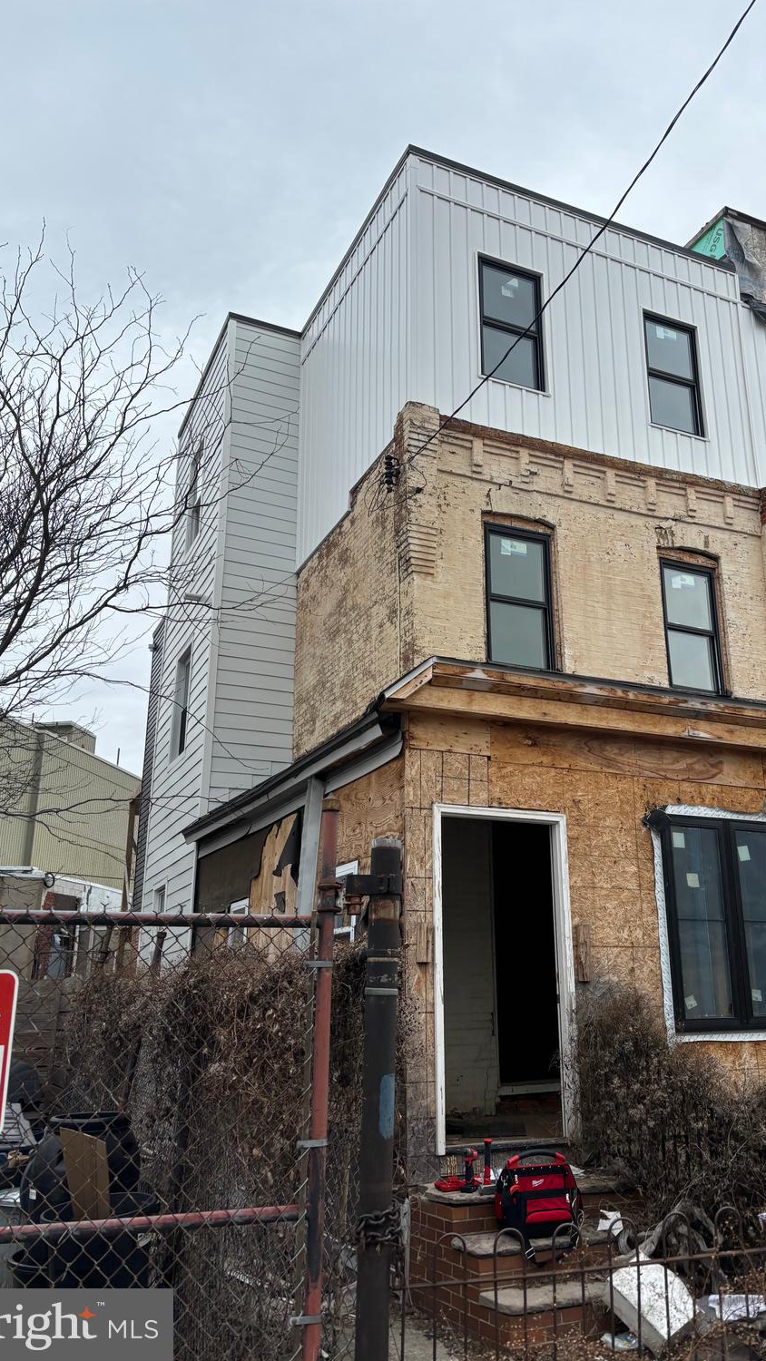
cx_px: 469
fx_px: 1047
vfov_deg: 66.1
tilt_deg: +18.0
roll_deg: +0.0
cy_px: 666
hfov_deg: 40.0
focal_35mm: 29
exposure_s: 1/1912
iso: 50
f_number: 1.6
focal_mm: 5.96
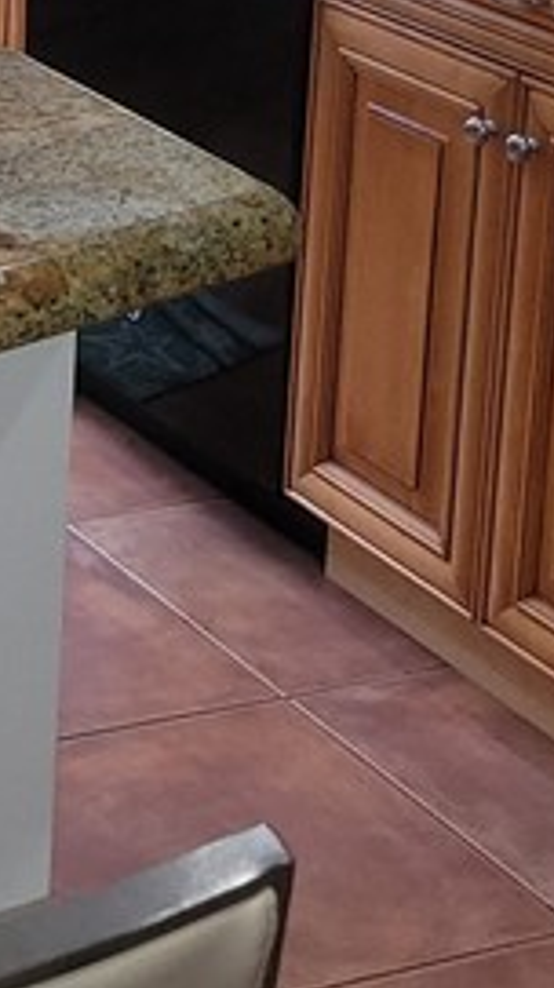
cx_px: -386
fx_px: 2800
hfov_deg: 10.7
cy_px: -201
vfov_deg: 18.9
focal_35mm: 107
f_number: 1.8
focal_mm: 5.4
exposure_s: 1/60
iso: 125
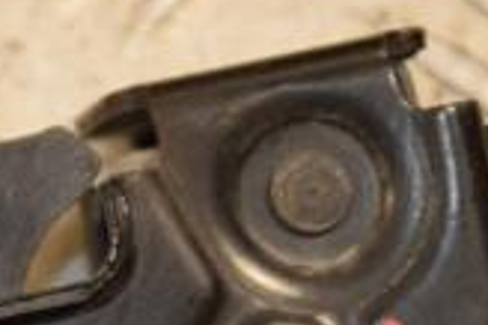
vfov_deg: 2.4
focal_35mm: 576
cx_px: 15
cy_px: 411
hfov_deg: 3.6
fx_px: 7798
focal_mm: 105
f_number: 5.6
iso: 800
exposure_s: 1/160
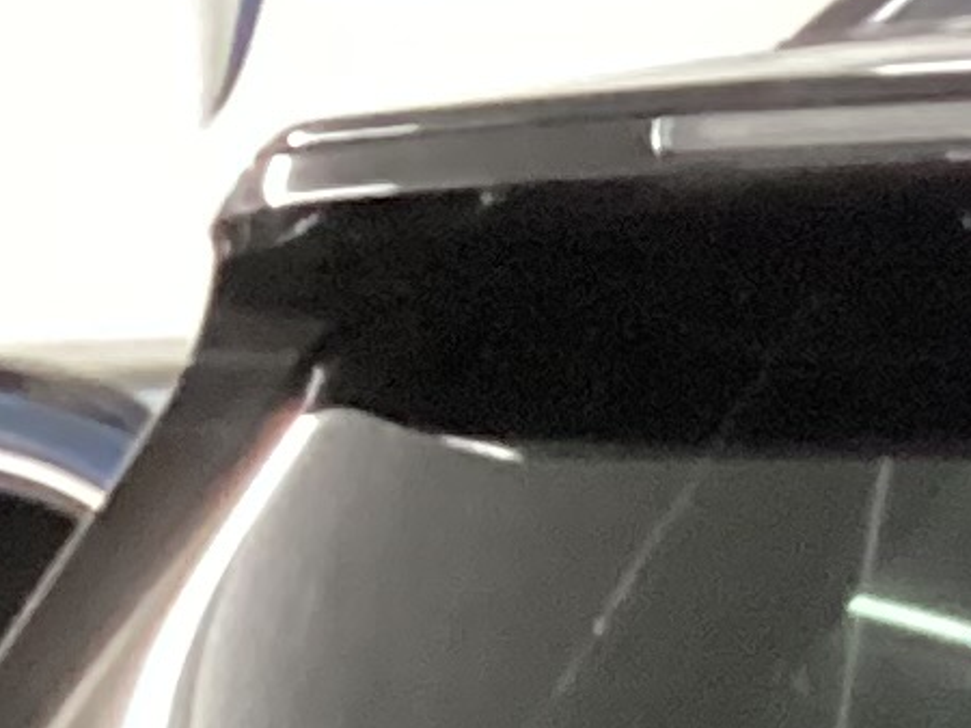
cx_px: 2516
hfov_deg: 8.0
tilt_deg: -17.9
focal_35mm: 225
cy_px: 2028
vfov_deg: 6.2
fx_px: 6308
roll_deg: +0.6
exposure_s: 1/30
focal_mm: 3.3
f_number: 2.4
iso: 500
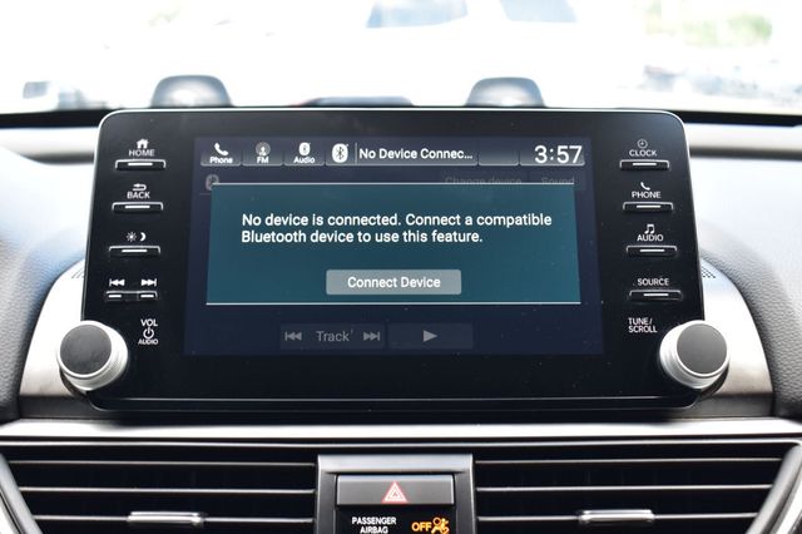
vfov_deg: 28.0
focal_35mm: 48
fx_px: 1069
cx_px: 401
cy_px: 267
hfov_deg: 41.1
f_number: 7.1
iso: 400
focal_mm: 32
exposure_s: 1/30
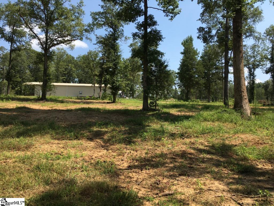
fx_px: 230
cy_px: 103
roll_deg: -0.3
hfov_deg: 61.7
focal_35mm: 29
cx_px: 137
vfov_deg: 48.2
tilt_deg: +5.2
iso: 25
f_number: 2.2
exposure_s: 1/1202
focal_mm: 4.15
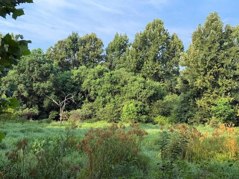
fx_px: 331
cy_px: 90
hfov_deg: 39.7
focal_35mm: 48
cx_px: 120
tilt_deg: +5.1
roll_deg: -0.7
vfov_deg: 30.3
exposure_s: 1/1027
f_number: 1.78
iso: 80
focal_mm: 6.76
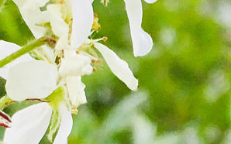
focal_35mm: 165
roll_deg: -3.9
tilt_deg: -18.0
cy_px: 146
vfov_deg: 7.9
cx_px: 206
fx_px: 1038
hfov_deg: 12.6
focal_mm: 4.15
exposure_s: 1/33
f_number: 2.2
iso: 125
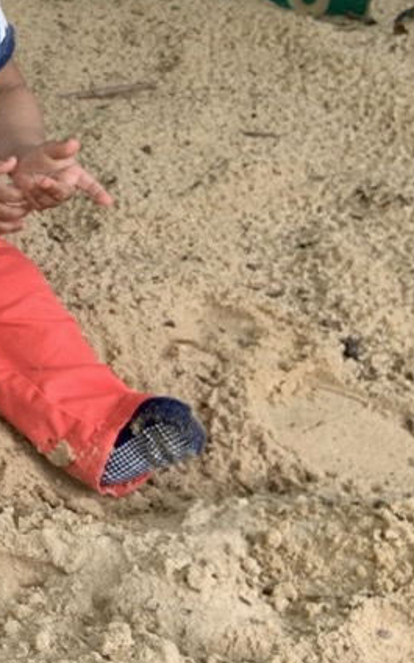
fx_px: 1408
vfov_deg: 26.4
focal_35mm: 78
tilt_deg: -32.9
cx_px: -356
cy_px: 238
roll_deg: +1.1
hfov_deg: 14.5
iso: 32
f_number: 1.8
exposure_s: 1/121
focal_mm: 4.25
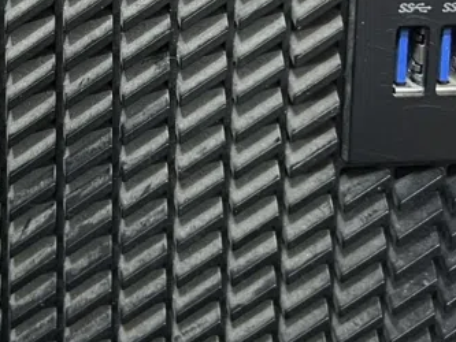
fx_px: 659
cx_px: 134
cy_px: 18
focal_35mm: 50
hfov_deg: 37.5
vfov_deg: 27.8
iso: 500
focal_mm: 5.7
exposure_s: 1/33
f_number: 1.5
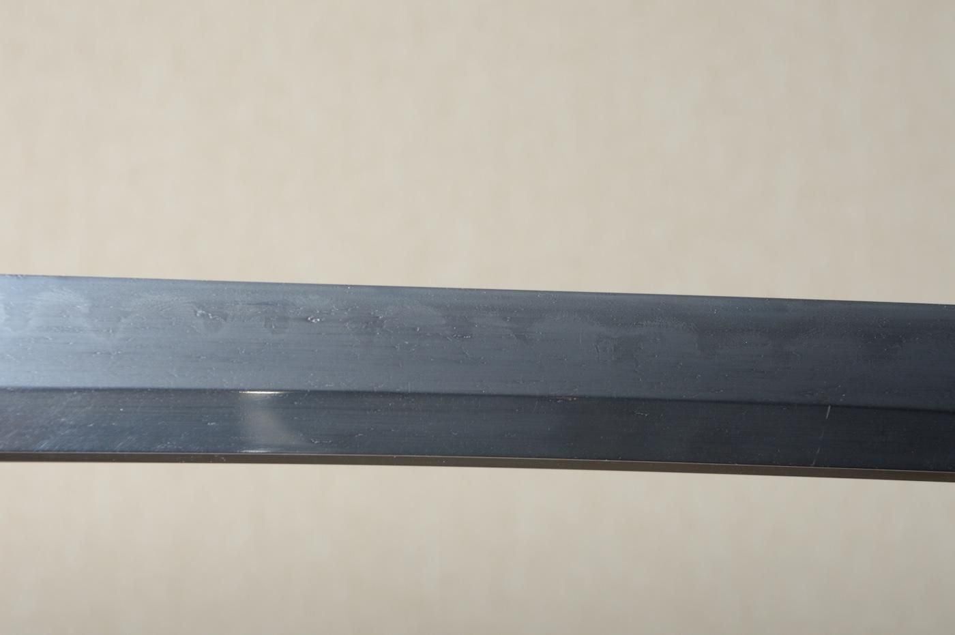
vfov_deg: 10.7
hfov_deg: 16.1
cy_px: 318
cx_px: 478
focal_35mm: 128
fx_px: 3379
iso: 400
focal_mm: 85
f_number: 11
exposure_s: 1/1.6
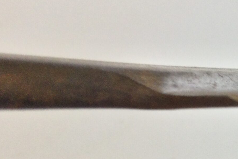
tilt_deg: -62.0
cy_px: 136
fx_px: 602
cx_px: 312
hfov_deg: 20.4
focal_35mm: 91
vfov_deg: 14.9
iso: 25
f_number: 2.4
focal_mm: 3.3
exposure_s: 1/50
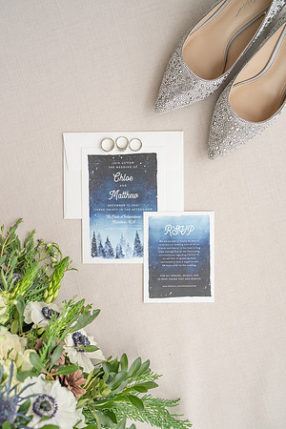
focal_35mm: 35
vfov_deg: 54.4
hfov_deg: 37.9
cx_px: 143
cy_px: 214
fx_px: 417
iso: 200
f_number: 4
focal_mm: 35
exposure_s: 1/250
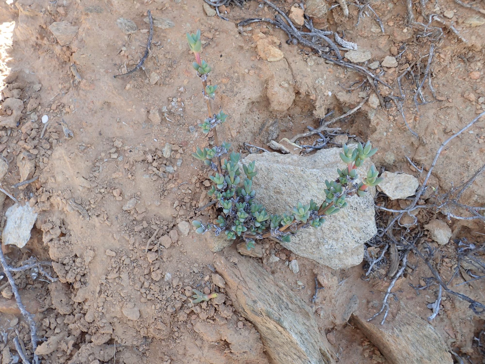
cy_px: 182
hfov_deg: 60.0
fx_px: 420
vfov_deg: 46.8
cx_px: 242
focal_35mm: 30
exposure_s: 1/80
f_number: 3.2
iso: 100
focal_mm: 5.5
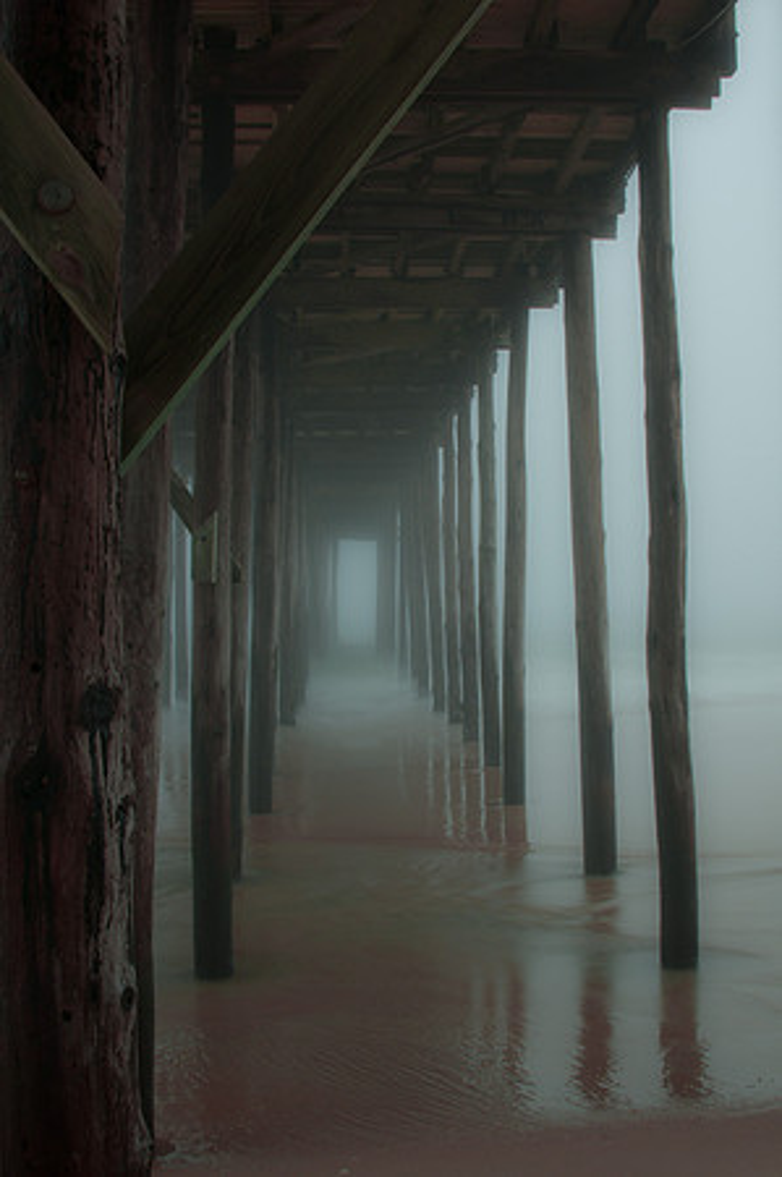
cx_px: 391
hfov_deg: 31.8
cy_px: 588
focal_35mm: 42
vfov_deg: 46.4
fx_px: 1372
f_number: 22
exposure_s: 6
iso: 100
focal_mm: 28
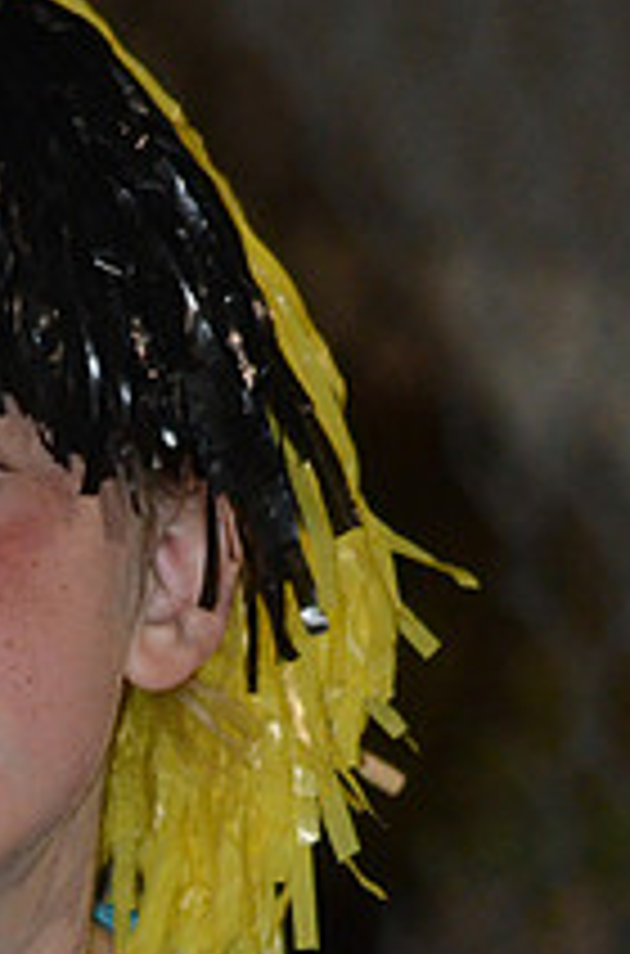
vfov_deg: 2.5
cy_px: 1287
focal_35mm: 821
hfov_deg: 1.7
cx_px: -4
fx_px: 21692
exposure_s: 1/125
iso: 3200
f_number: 5.6
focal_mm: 200
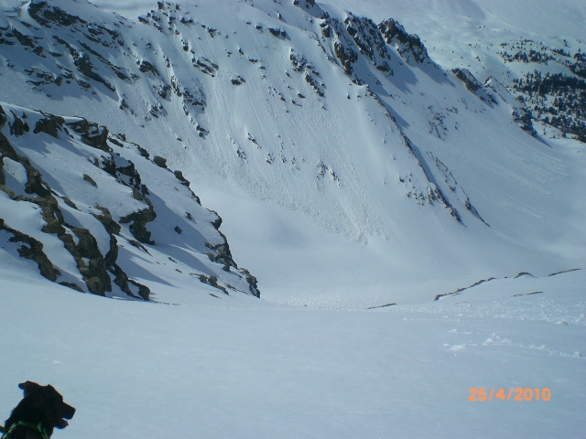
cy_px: 220
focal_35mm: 38
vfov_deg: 37.7
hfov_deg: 49.0
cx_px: 293
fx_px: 643
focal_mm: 6.3
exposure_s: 1/2000
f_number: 4.4
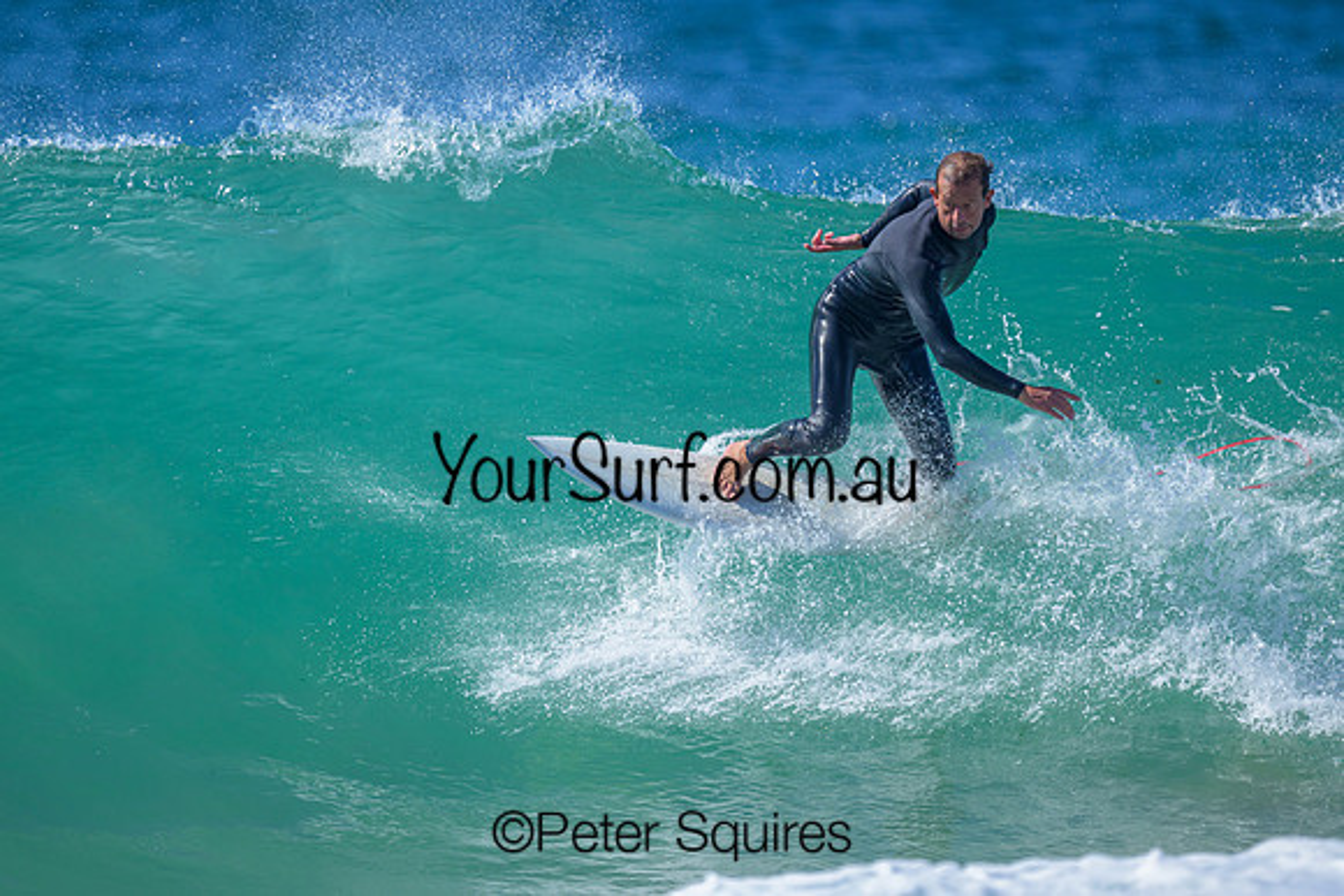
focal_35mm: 906
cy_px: 430
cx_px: 662
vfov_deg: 1.5
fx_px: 33820
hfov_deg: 2.3
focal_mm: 800
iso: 560
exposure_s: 1/2000
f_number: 6.3
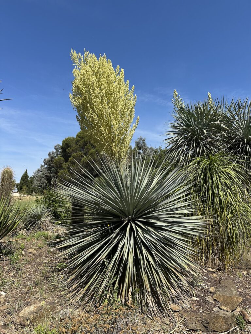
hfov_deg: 56.8
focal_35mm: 24
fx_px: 232
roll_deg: -1.0
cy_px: 167
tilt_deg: +7.4
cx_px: 126
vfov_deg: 71.6
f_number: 1.78
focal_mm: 6.86
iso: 80
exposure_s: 1/4016
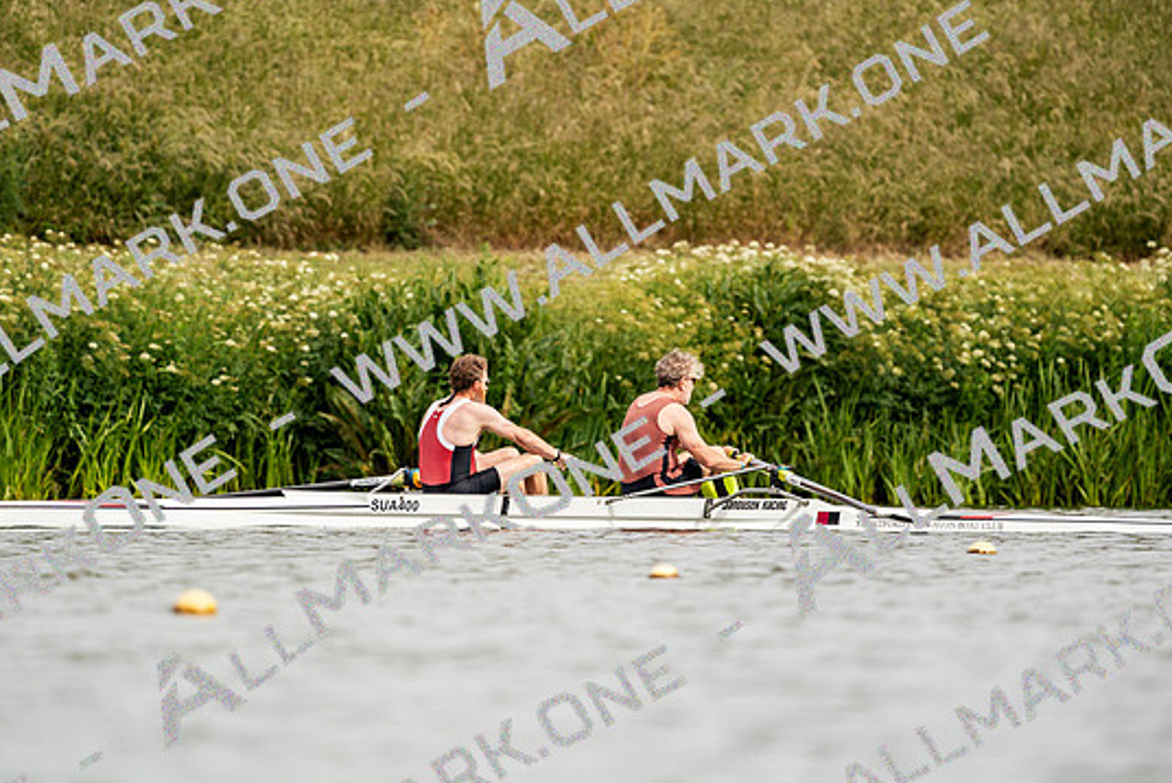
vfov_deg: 2.1
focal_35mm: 649
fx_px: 21139
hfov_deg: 3.2
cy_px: 410
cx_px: 601
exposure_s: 1/2000
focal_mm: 600
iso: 320
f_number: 6.3
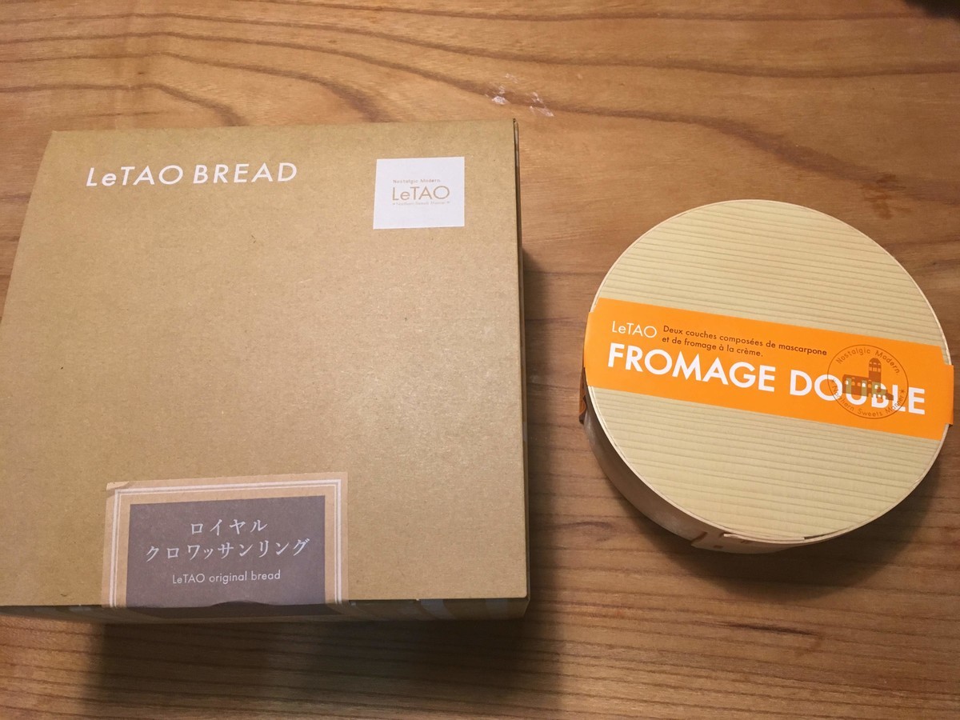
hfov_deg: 61.7
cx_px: 480
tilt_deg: -71.3
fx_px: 804
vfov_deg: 48.2
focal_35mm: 29
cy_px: 360
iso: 100
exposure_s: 1/30
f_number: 2.2
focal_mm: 4.15
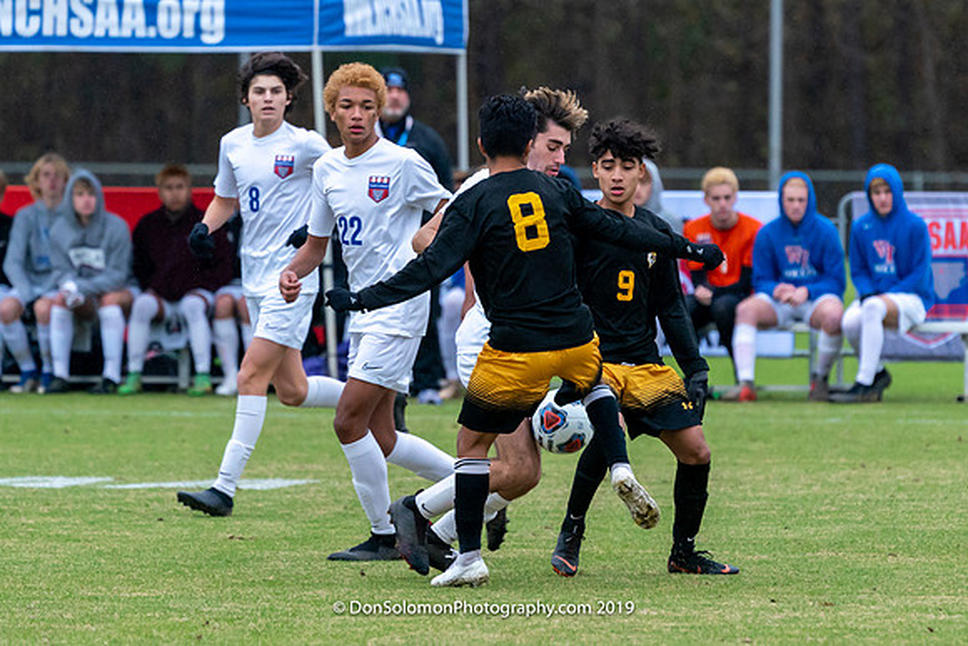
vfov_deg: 2.4
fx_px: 15408
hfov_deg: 3.6
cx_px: 558
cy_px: 321
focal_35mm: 573
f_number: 5.6
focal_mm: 327
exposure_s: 1/800
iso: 2500
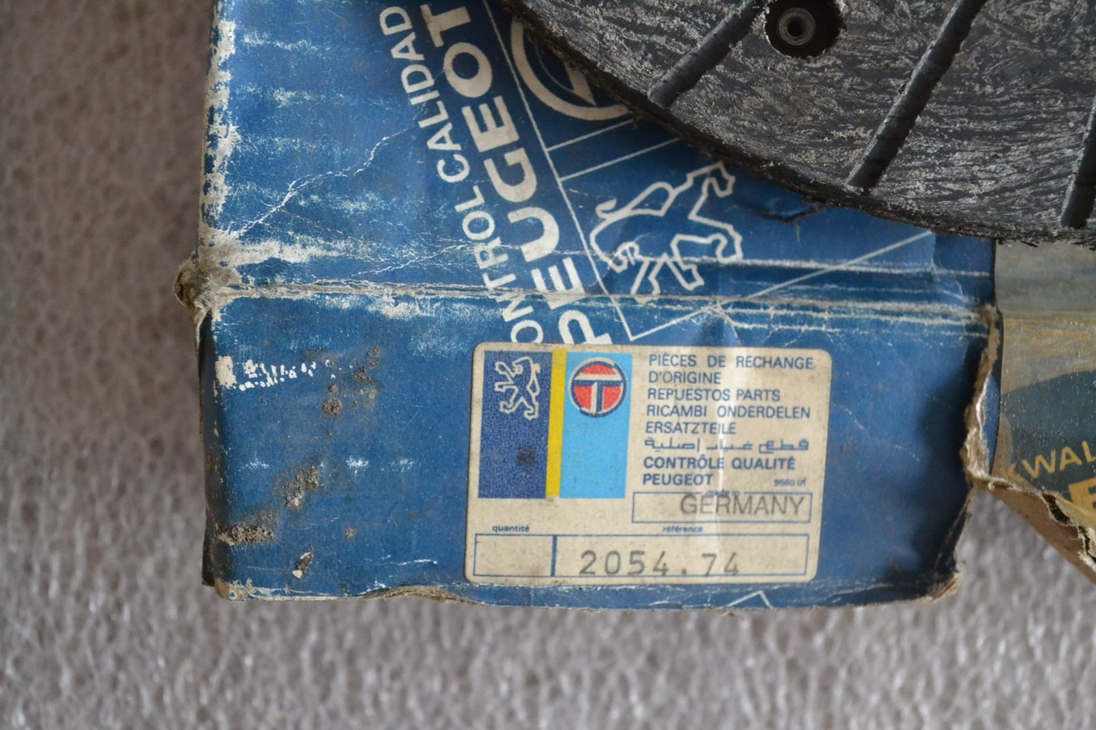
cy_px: 365
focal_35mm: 54
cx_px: 548
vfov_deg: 25.1
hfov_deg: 36.9
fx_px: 1644
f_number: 5
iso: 3200
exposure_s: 1/40
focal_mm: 36
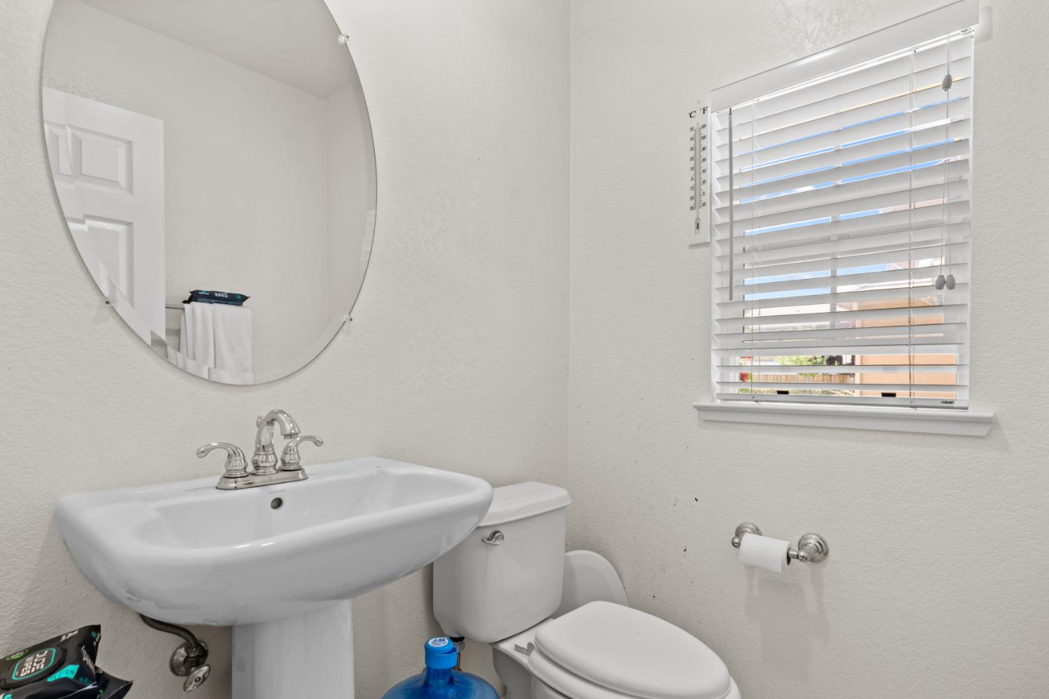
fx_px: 554
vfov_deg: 64.6
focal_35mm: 19
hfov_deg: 86.9
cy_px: 350
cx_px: 524
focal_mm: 19
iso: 100
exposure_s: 1/2
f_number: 8
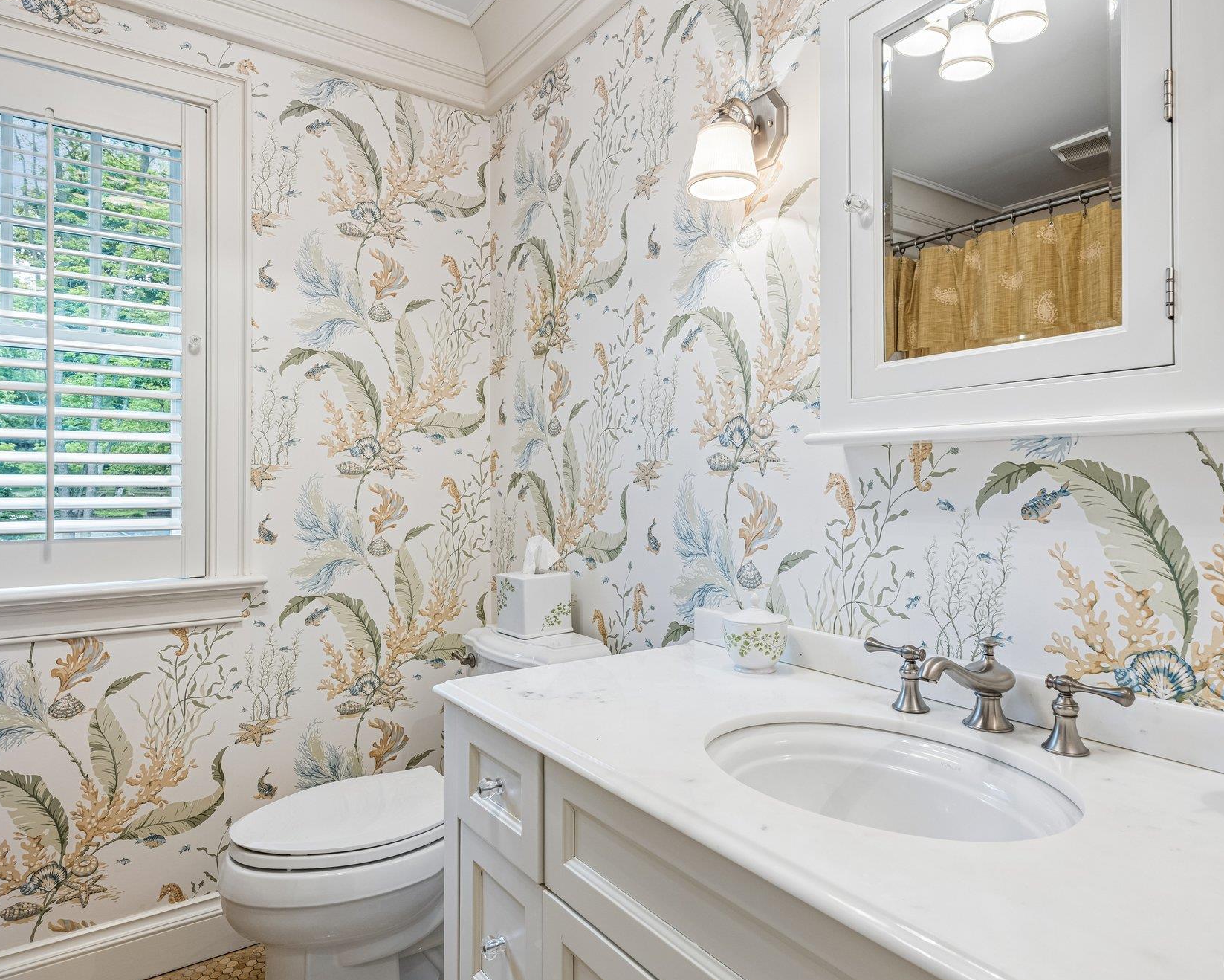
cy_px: 475
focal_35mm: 22
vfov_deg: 64.1
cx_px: 613
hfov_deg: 76.1
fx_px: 782
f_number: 9
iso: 250
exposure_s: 1/13
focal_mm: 18.5
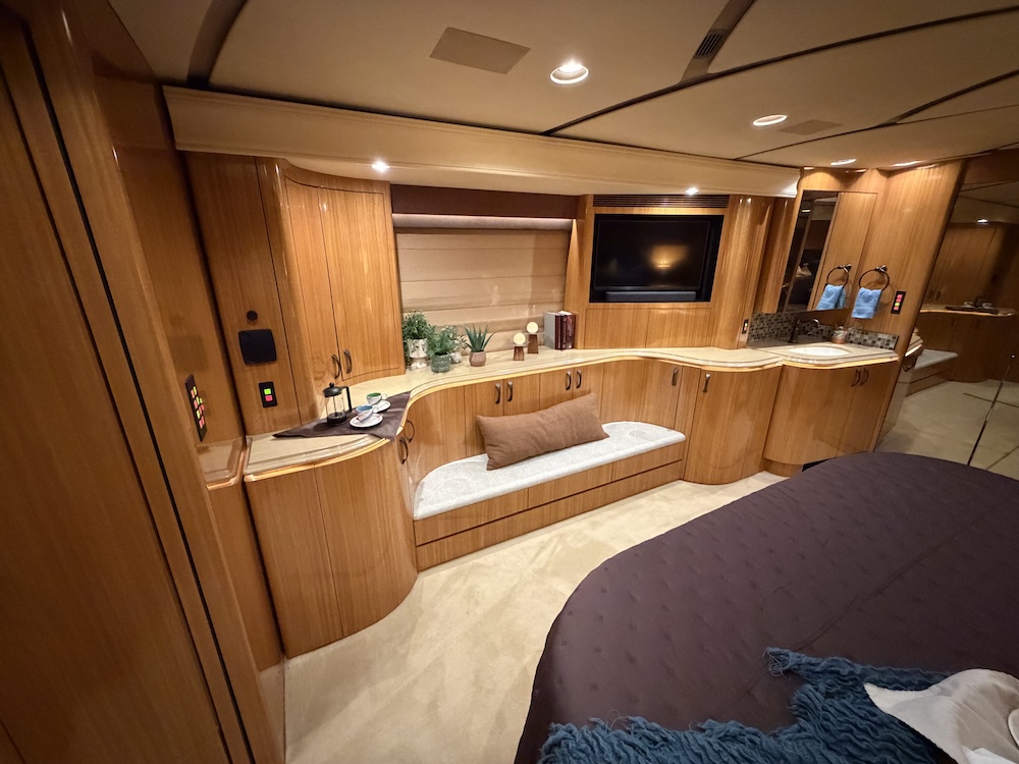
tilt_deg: -18.0
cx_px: 510
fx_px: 412
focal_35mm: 14
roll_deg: +0.4
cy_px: 382
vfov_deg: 85.7
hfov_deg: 102.1
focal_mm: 2.22
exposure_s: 1/53
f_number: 2.2
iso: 1250
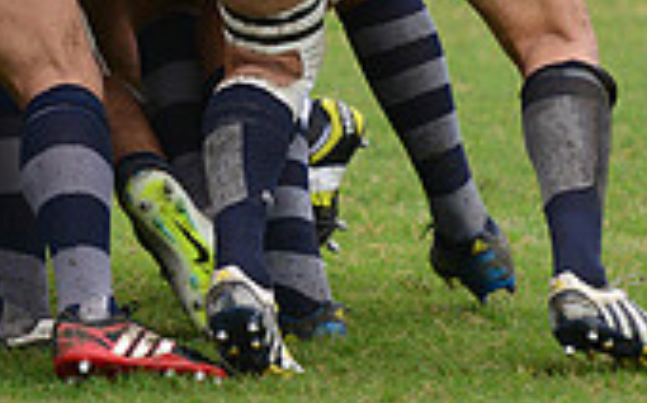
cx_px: -217
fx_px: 13498
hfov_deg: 2.7
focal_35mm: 766
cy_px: -154
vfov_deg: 1.7
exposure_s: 1/500
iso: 1250
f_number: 4
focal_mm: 220
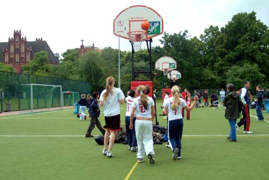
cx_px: 134
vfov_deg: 28.4
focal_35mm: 48
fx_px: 355
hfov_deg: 41.5
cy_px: 91
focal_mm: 31
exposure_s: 1/250
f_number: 8
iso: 400
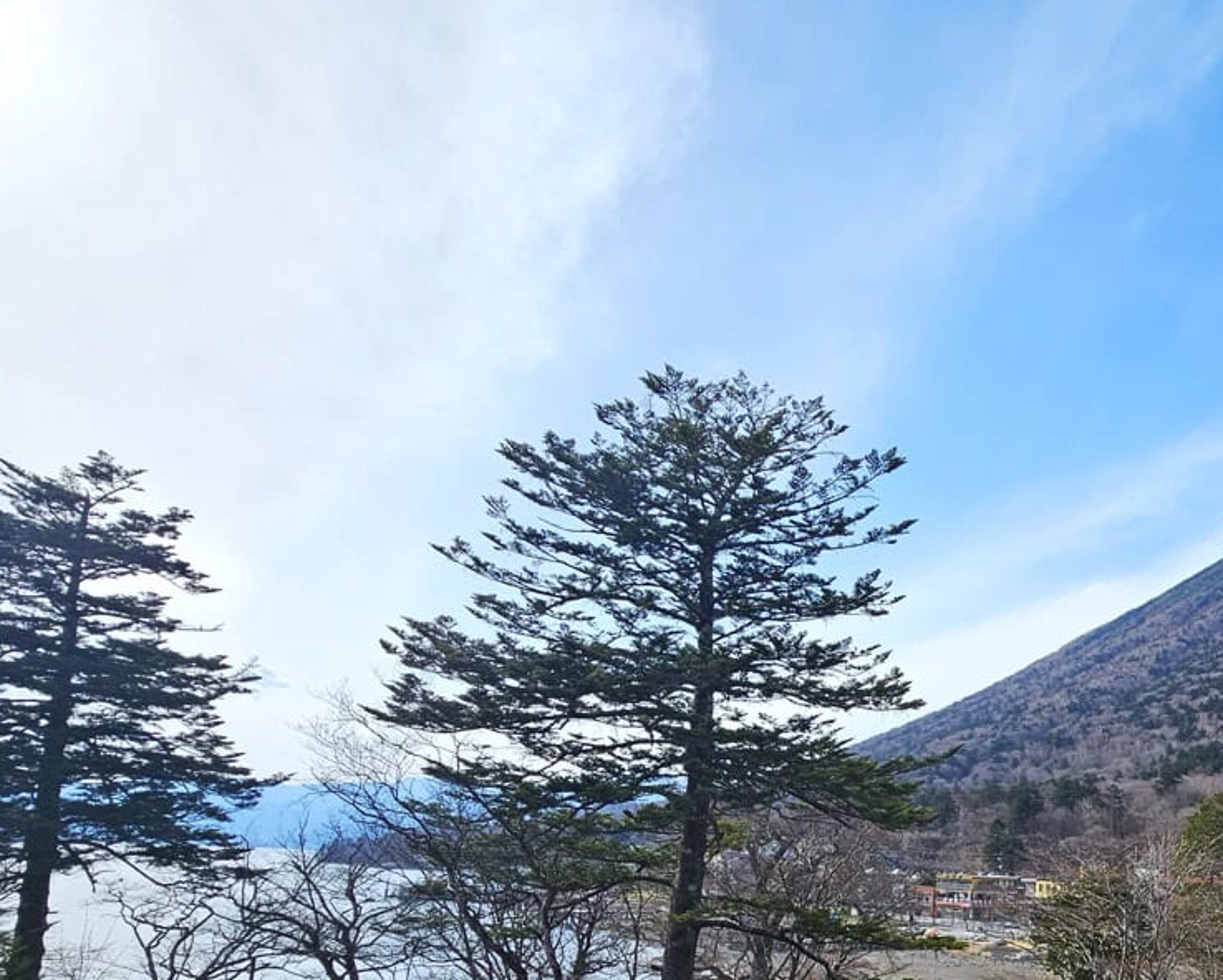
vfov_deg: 59.9
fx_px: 797
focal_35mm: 22
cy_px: 728
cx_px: 911
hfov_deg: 70.2
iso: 50
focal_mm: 2.2
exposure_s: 1/2423
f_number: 2.2
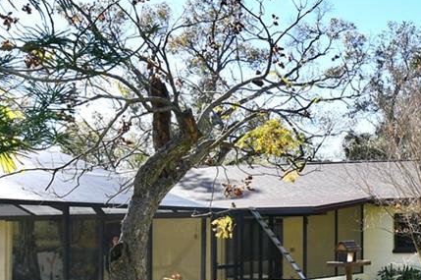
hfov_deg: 30.2
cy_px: 220
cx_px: 511
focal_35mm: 56
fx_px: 654
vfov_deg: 23.8
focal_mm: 10
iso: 72
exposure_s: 1/125
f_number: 7.1
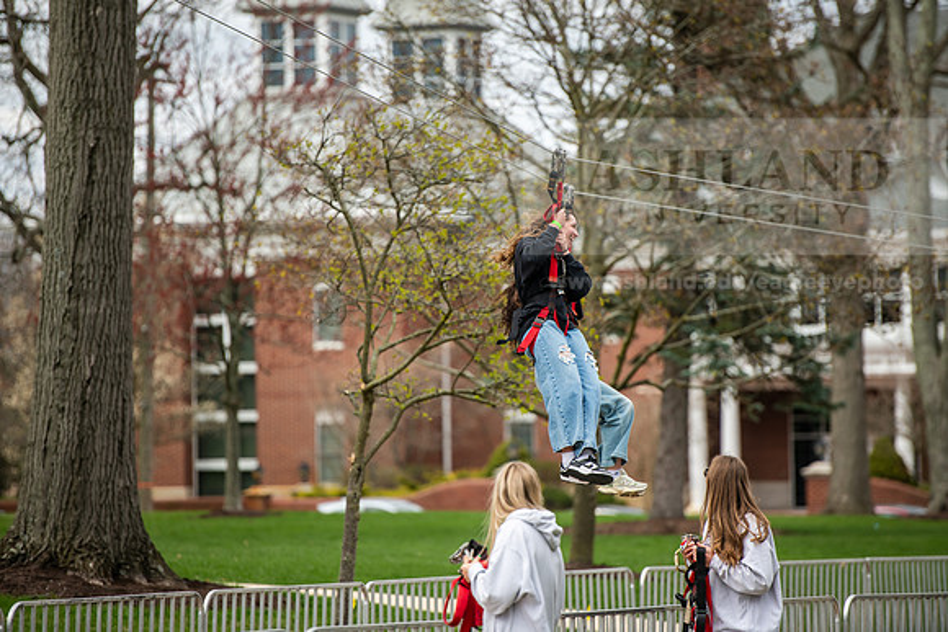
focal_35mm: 200
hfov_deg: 10.3
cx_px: 474
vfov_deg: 6.9
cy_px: 316
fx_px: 5268
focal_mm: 200
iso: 100
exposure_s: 1/1250
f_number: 3.2
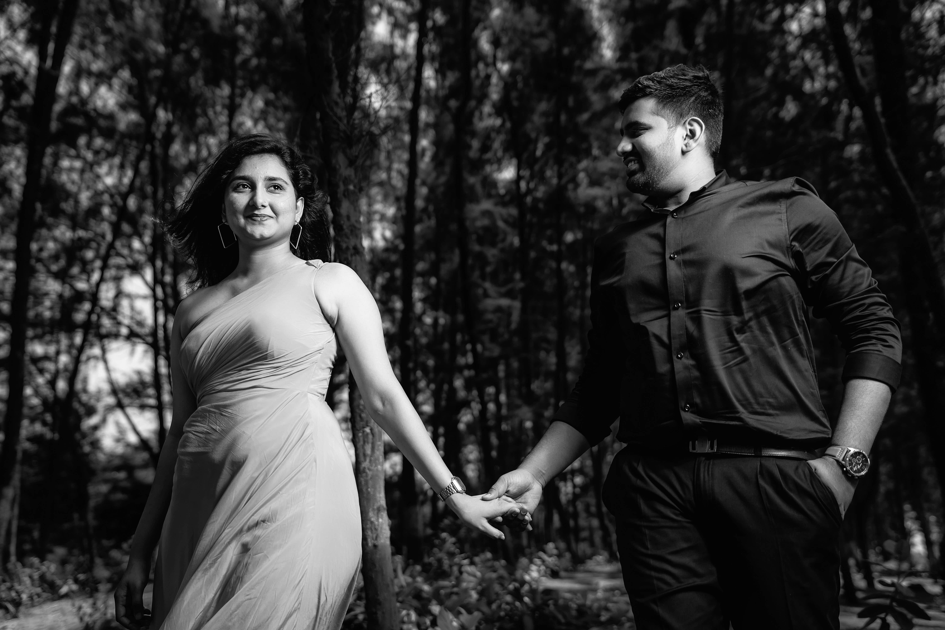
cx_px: 472
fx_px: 997
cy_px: 315
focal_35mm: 38
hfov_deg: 50.7
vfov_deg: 35.1
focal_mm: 38
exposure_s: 1/1600
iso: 250
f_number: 2.8
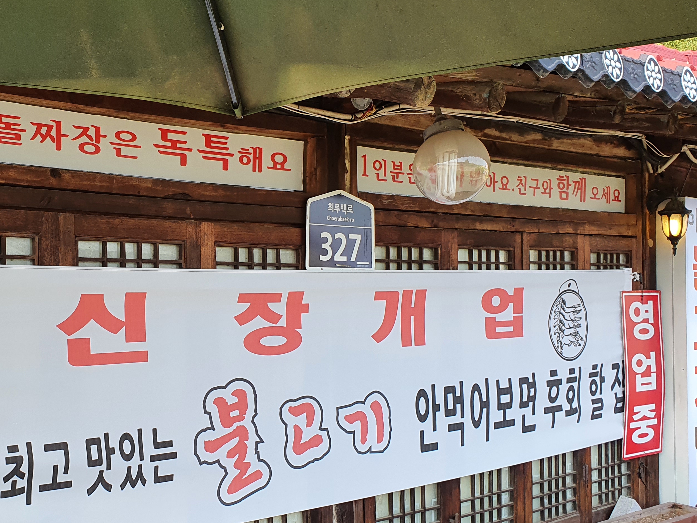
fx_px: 846
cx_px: 196
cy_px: 312
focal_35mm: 42
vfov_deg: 34.2
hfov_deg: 43.7
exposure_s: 1/293
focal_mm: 4.32
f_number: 2.4
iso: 50
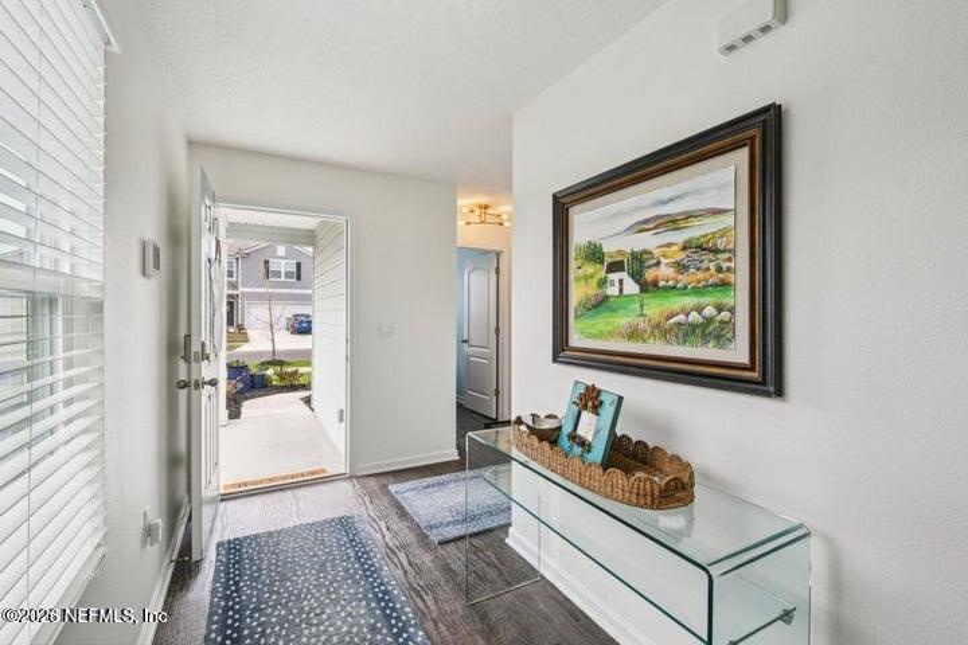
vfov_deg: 77.3
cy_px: 322
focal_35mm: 15
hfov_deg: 100.4
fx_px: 403
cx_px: 484
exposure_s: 1/160
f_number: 8
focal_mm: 10
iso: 400
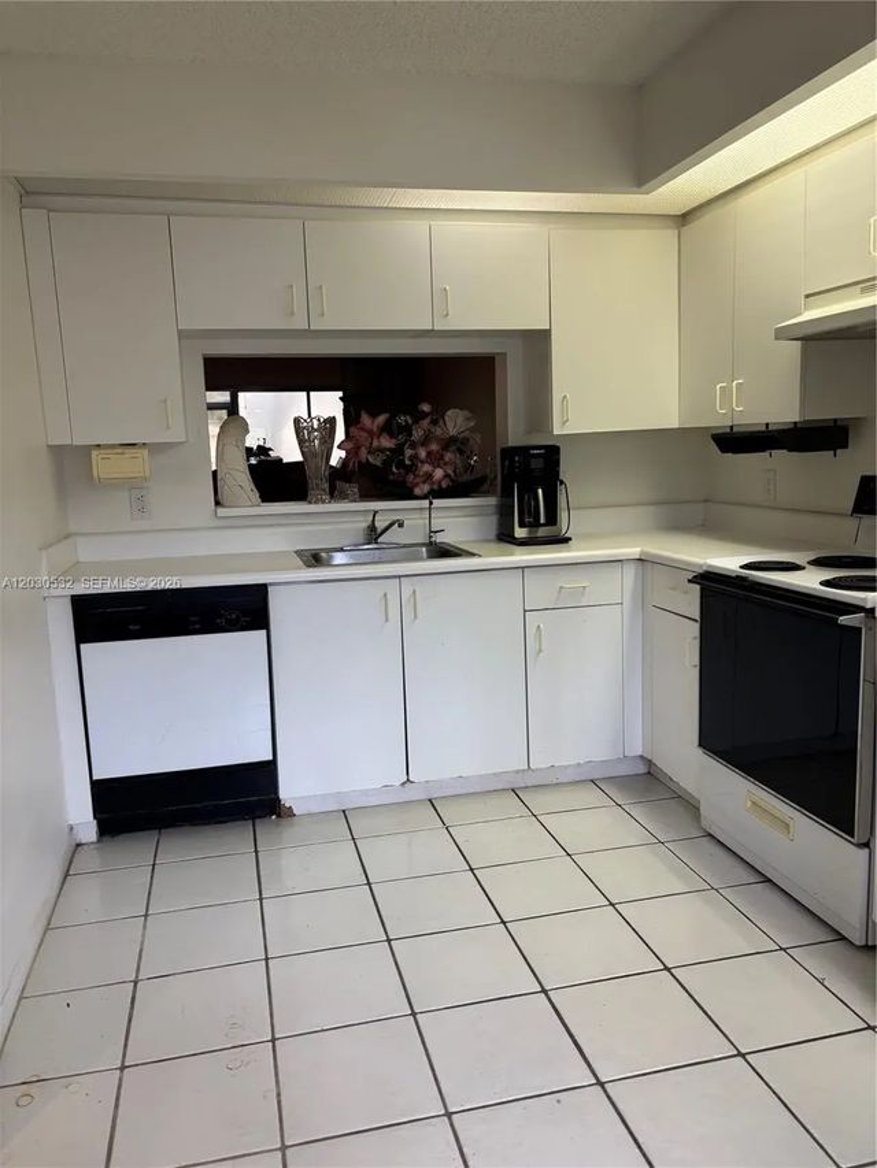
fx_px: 878
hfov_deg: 53.1
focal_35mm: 26
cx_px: 438
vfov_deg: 67.3
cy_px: 584
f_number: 1.6
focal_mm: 5.96
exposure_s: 1/120
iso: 100
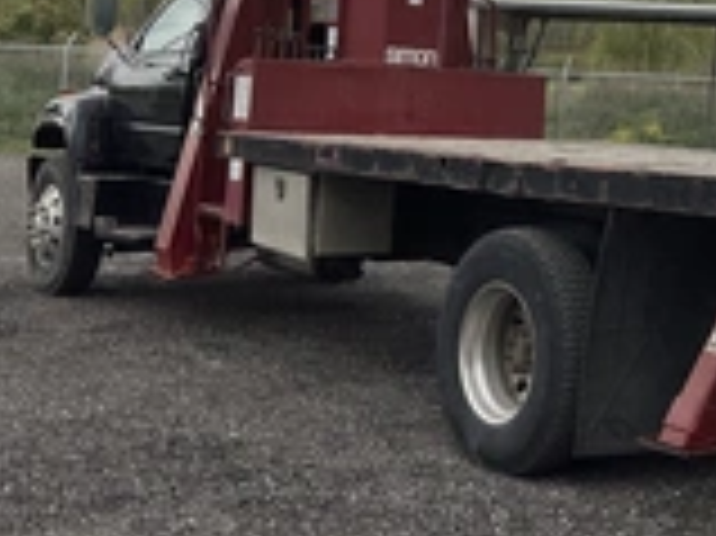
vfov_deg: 19.5
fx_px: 1509
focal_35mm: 73
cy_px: -9
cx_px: 824
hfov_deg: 24.5
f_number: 1.8
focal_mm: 3
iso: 25
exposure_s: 1/1451
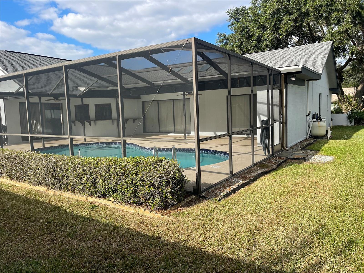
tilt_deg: -4.2
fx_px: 263
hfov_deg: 69.4
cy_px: 136
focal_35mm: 25
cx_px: 182
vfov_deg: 54.9
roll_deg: +2.0
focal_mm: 5.1
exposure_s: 1/2336
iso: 32
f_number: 1.6
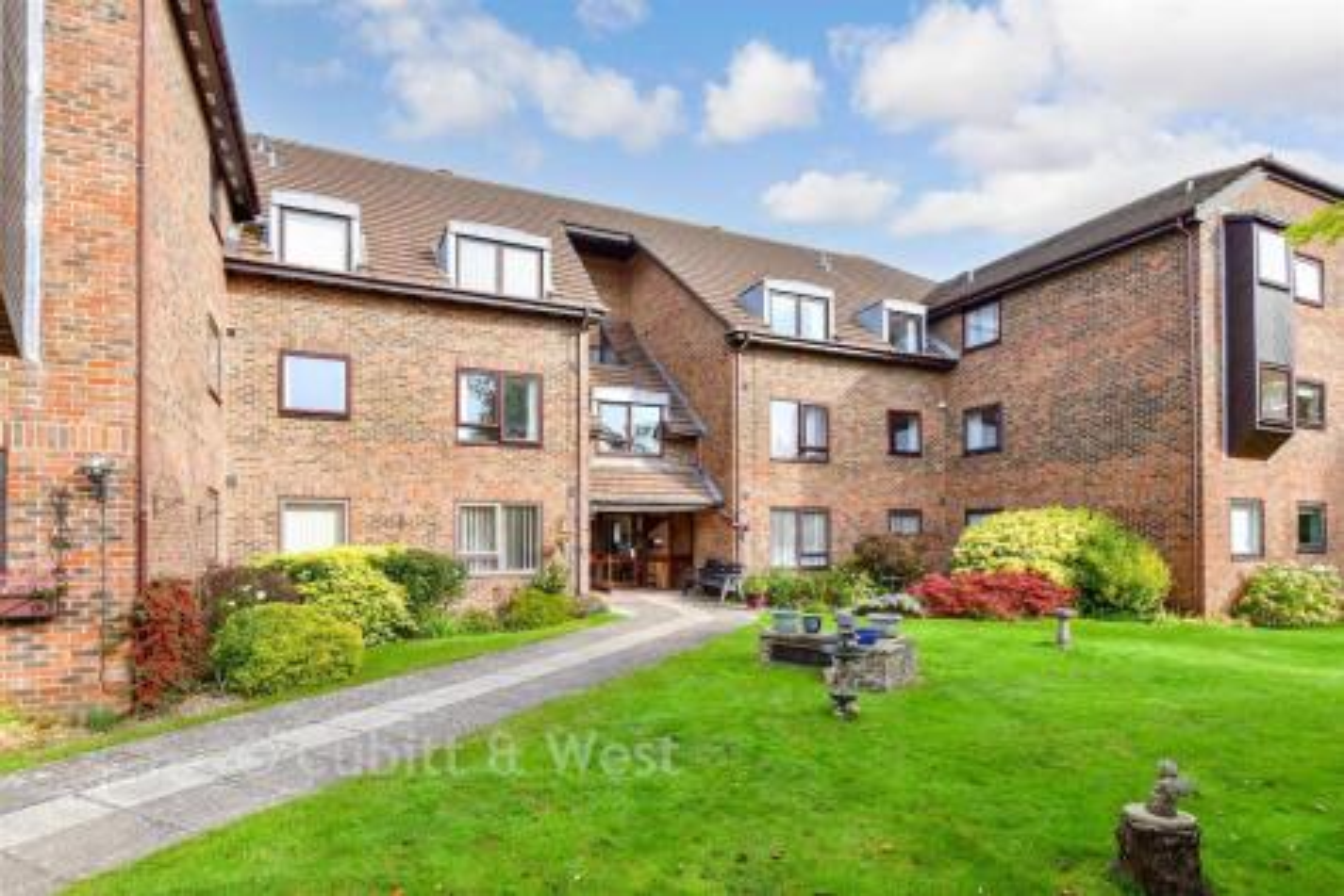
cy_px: 448
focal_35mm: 18
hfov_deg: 90.0
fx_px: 672
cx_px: 672
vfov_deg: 67.4
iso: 400
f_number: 8
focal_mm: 12
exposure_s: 1/250
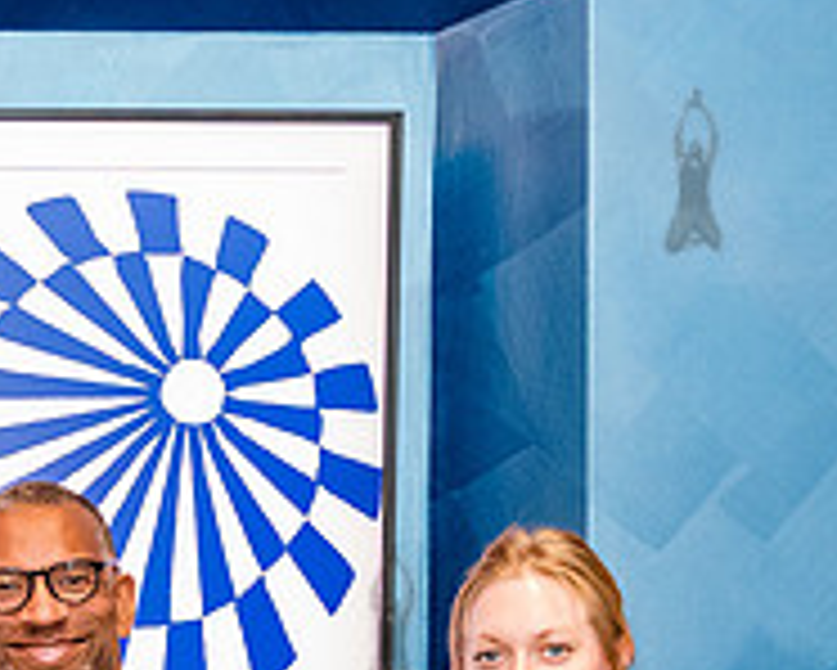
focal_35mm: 112
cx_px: -198
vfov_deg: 13.2
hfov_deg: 16.4
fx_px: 2776
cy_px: 920
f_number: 4
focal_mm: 34
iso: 6400
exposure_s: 1/250
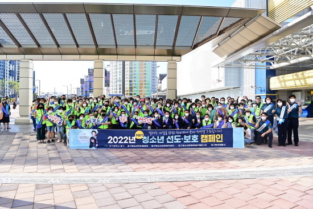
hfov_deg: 73.8
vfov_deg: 53.1
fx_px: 209
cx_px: 156
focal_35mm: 24
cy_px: 104
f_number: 8
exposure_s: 1/400
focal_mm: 24
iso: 500
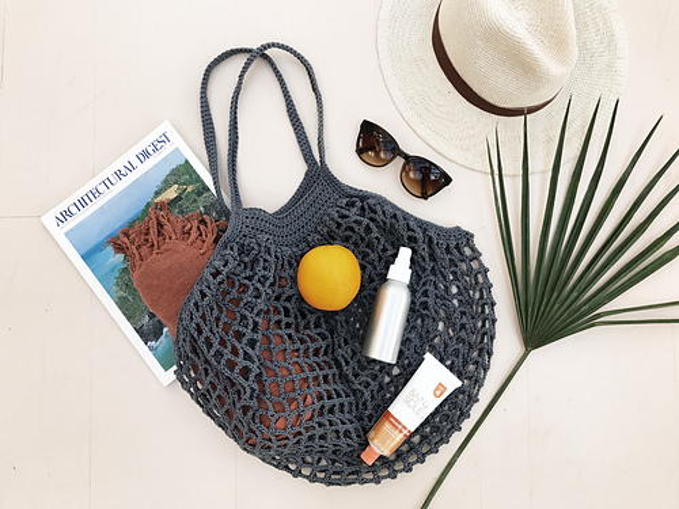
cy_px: 254
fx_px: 549
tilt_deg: -87.4
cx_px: 340
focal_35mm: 28
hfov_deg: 63.4
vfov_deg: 49.7
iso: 20
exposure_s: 1/181
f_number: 1.8
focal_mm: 3.99
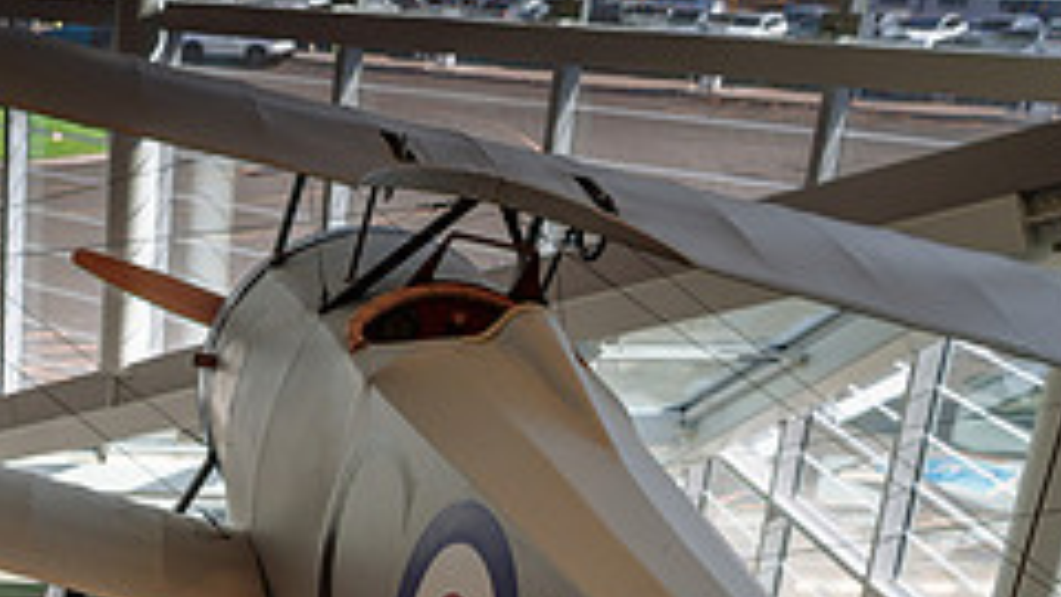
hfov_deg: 30.2
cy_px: 550
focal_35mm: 62
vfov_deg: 19.0
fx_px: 1744
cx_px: -120
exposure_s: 1/320
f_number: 2.8
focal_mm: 24
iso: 250
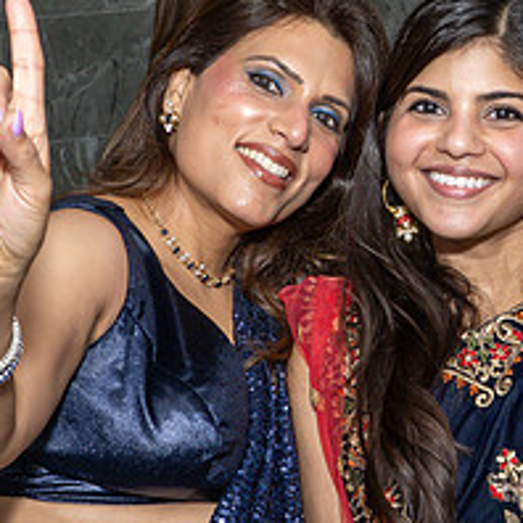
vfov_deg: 15.7
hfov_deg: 15.5
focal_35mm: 111
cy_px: 189
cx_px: 451
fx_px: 1897
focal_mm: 26
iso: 800
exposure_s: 1/250
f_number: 8
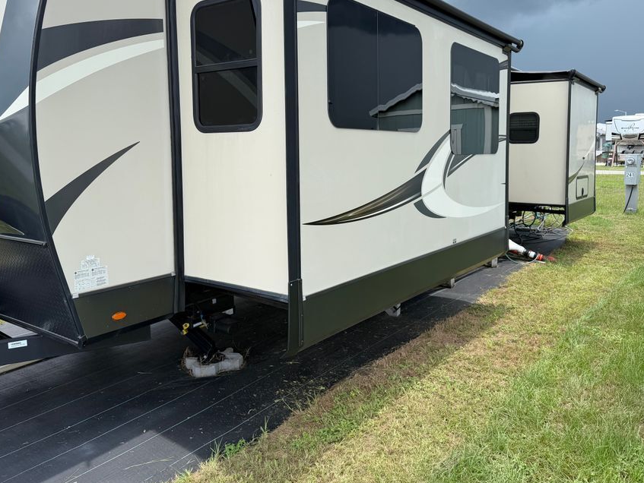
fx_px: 540
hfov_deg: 61.6
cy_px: 194
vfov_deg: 48.0
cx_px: 310
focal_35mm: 29
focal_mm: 6.76
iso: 80
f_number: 1.78
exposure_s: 1/1727
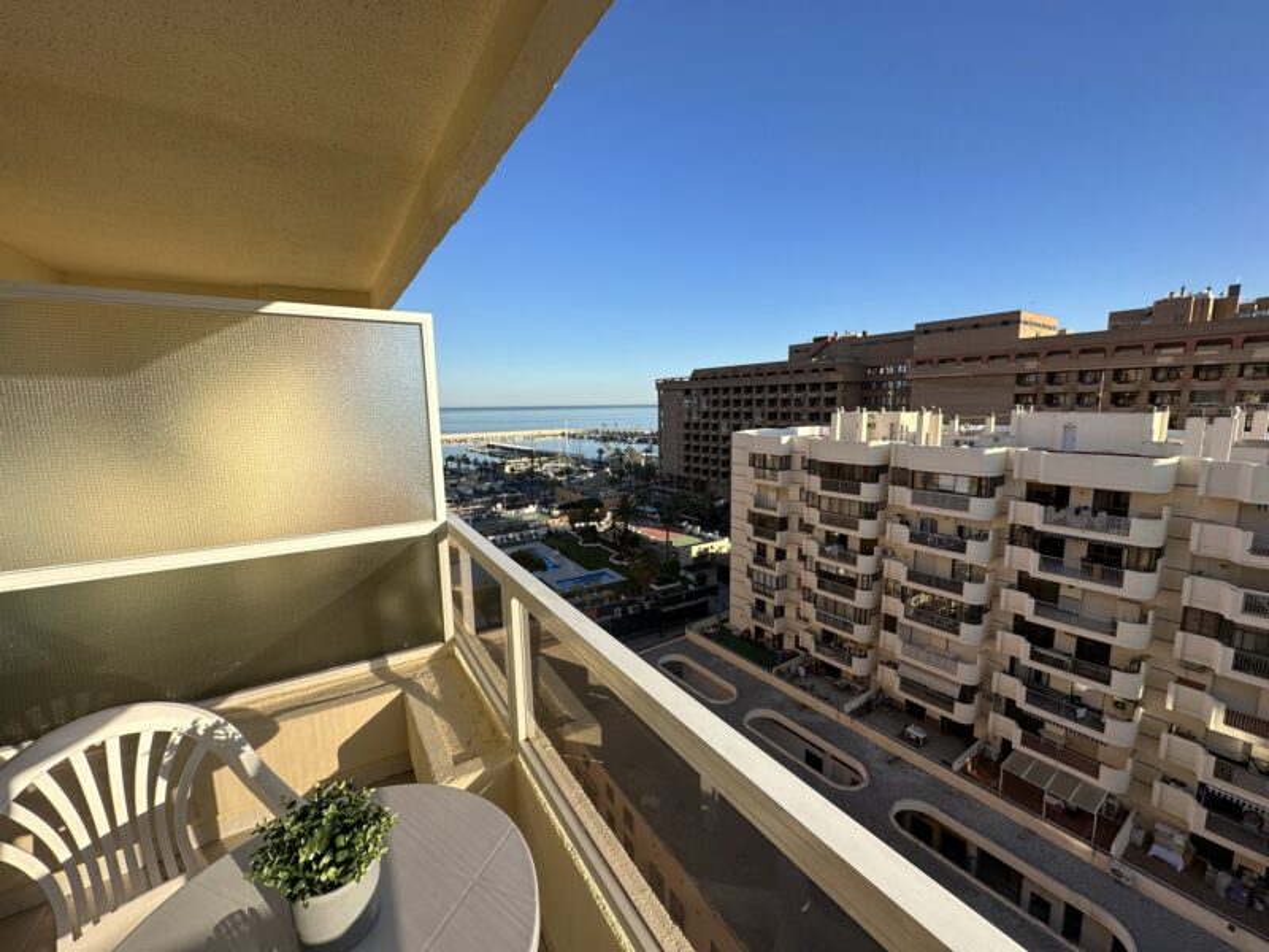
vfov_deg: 85.7
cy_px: 476
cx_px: 634
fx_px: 513
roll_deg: +0.5
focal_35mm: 14
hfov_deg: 102.1
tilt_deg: -6.9
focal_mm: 2.22
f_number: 2.2
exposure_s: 1/1689
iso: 50
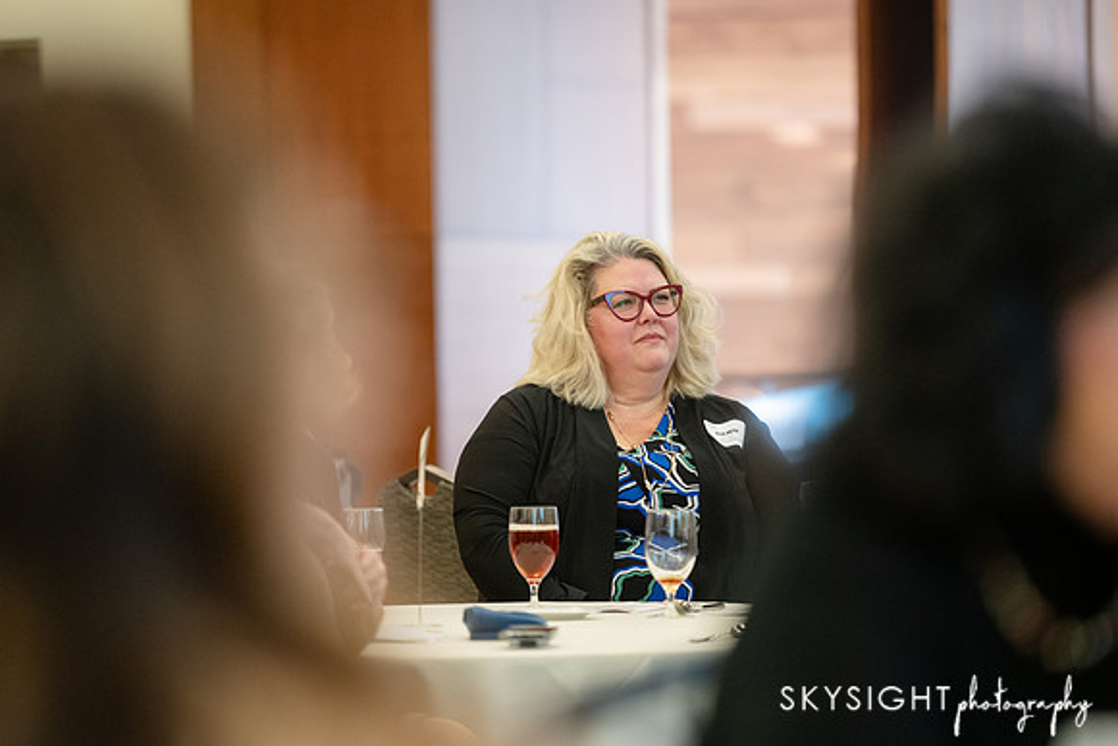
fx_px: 6479
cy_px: 373
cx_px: 559
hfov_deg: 9.9
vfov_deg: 6.6
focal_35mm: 209
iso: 3200
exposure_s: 1/320
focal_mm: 200
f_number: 2.8
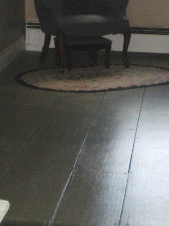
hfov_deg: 12.0
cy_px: -14
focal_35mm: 122
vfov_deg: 15.8
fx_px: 795
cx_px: 173
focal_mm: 6.3
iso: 218
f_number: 3.5
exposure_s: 1/132
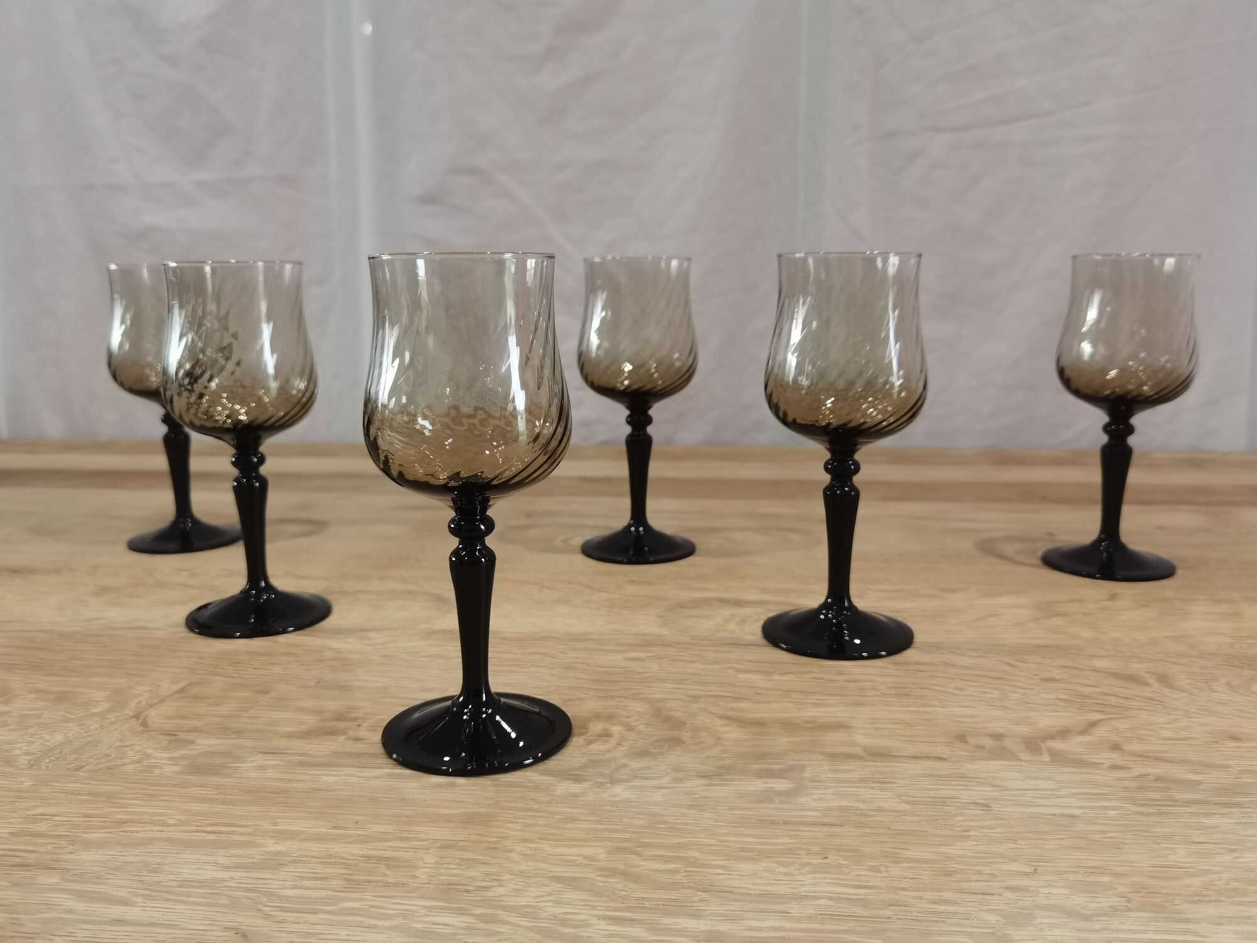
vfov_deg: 49.7
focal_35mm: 28
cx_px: 628
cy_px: 472
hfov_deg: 63.4
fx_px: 1017
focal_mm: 6.71
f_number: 1.9
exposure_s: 1/100
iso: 160
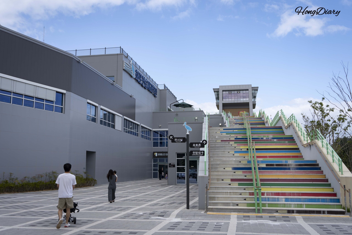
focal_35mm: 33
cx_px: 176
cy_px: 118
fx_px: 323
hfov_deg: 57.2
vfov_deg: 40.0
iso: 100
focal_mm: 33
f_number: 10
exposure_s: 1/125
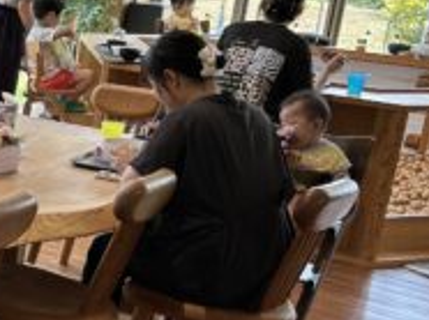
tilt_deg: -14.9
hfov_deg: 19.9
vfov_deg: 17.5
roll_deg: -3.6
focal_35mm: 84
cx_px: -228
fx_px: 1040
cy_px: 180
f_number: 1.5
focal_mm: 5.7
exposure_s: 1/184
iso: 40
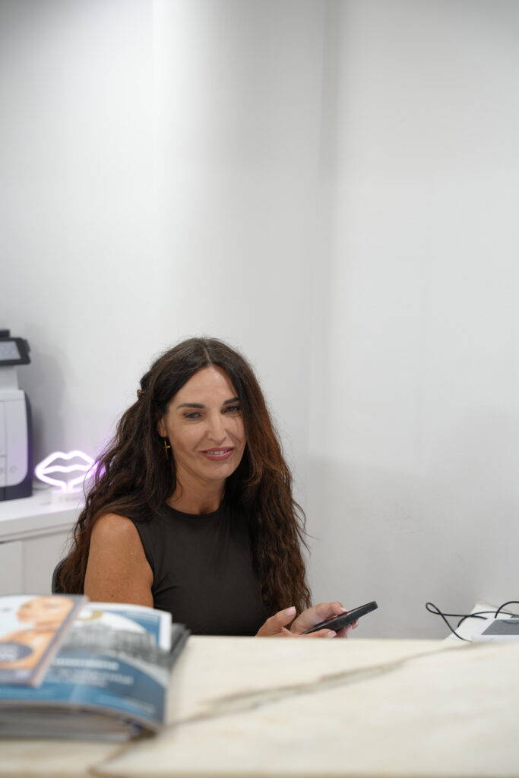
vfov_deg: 35.2
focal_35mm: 57
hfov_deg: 23.9
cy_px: 389
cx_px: 260
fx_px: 1226
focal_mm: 56.7
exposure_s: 1/160
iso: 1250
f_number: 4
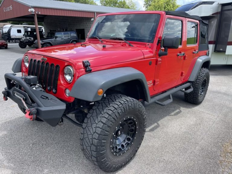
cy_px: 87
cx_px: 116
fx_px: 174
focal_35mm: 26
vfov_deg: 53.1
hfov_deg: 67.3
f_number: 1.6
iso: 32
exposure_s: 1/796
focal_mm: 5.1
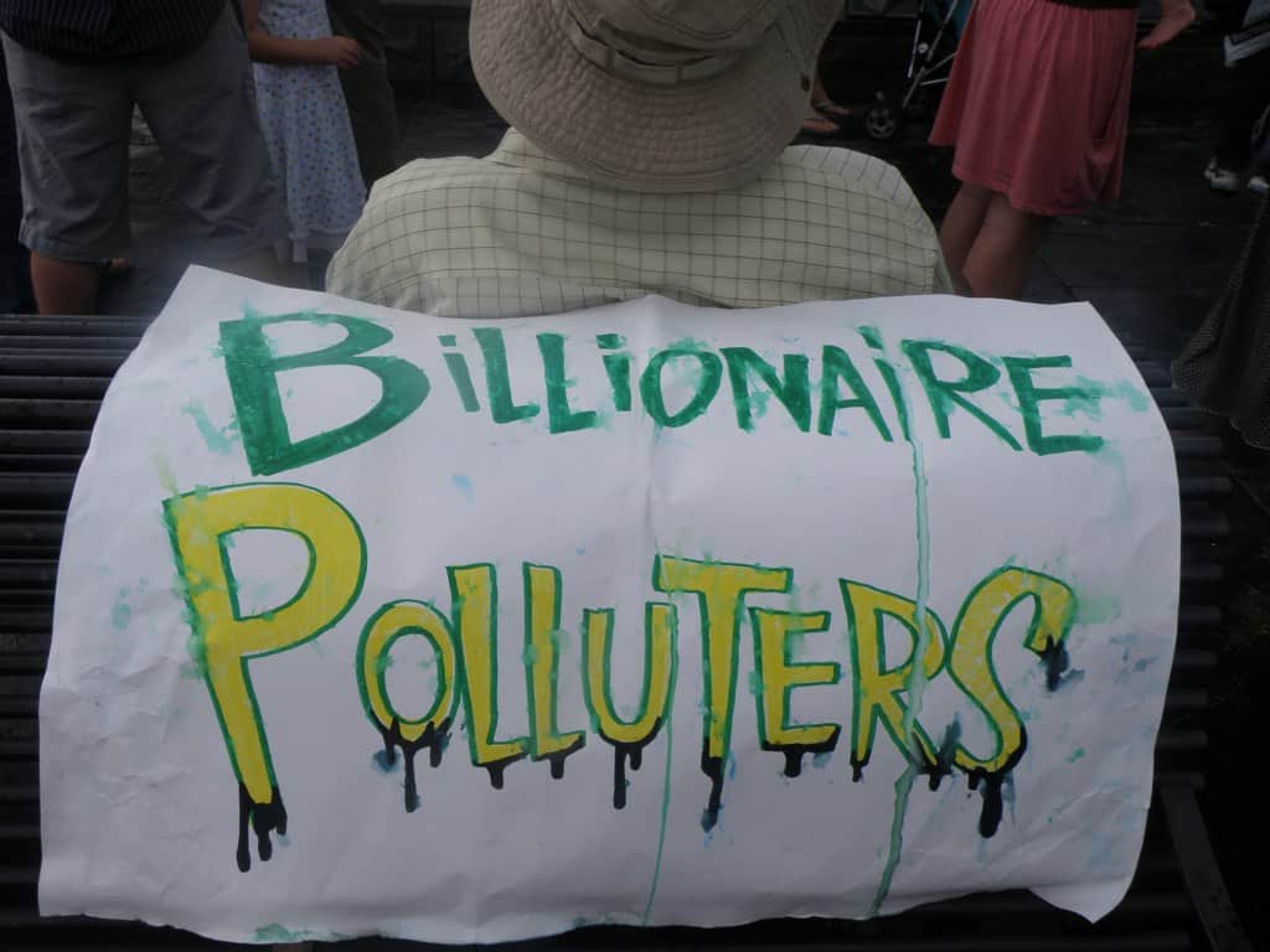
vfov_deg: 38.7
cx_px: 635
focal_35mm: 37
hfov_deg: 50.1
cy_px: 476
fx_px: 1357
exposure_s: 1/160
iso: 64
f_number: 5.6
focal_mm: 6.64
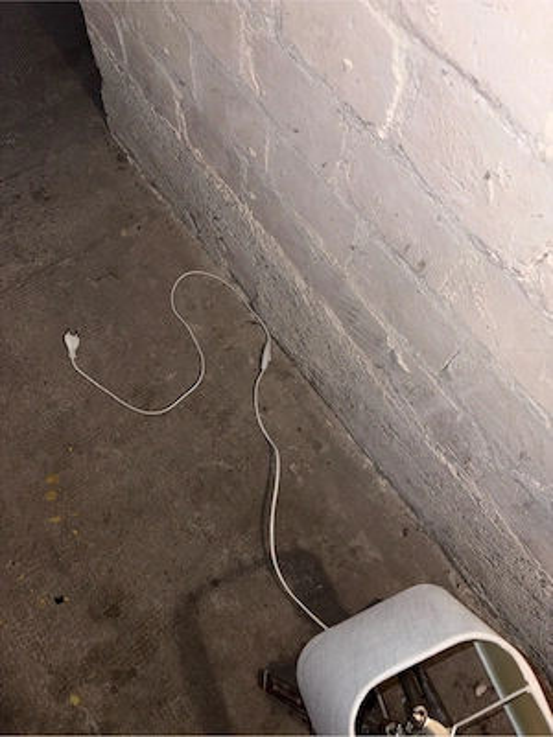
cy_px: 368
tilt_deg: -67.4
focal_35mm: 26
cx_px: 276
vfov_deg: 67.3
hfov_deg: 53.1
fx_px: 554
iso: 50
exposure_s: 1/5
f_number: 1.6
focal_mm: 5.96
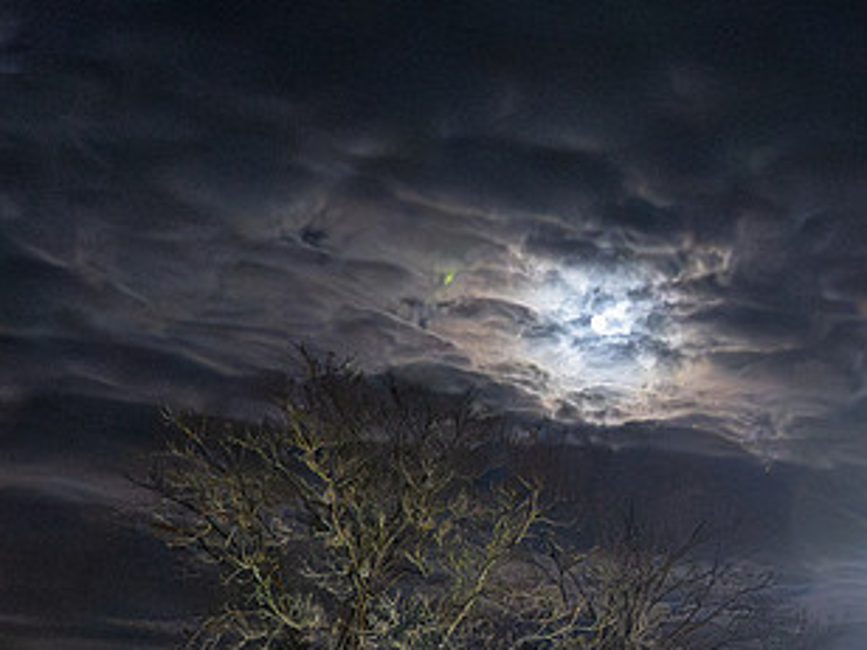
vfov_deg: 24.3
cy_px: 443
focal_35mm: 60
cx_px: 752
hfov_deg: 31.0
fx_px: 1503
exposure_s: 1/30
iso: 25600
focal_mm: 19
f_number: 2.8
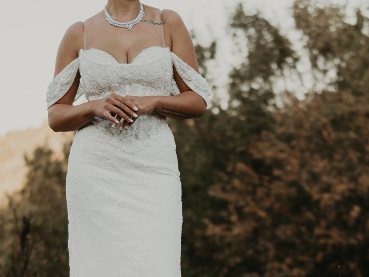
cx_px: 230
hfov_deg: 14.6
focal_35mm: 135
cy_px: 338
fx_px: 1439
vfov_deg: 10.8
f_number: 1.4
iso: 100
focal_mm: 35
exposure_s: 1/1250
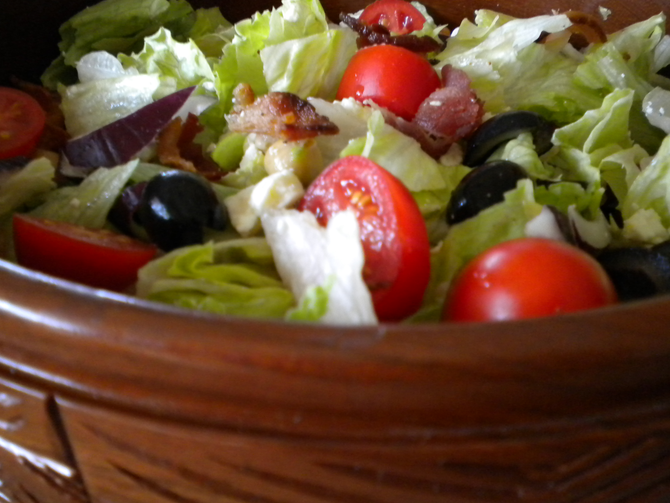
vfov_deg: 38.7
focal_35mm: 37
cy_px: 238
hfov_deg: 50.1
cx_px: 340
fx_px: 716
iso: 400
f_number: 3.1
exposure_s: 1/17.2
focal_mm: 6.3
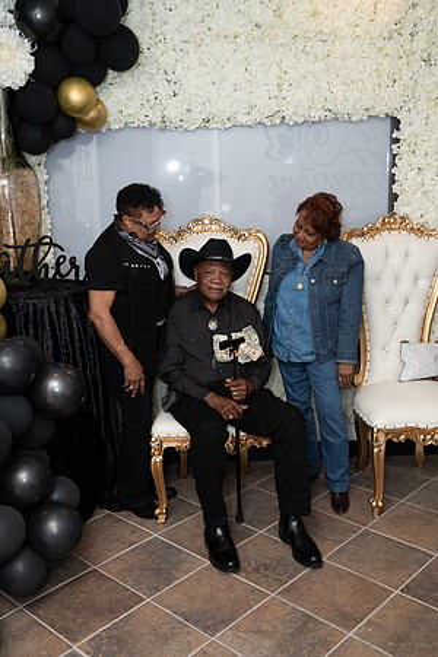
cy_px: 328
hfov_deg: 35.9
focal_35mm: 37
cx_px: 219
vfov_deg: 51.9
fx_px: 675
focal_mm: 37
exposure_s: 1/125
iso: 200
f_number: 4
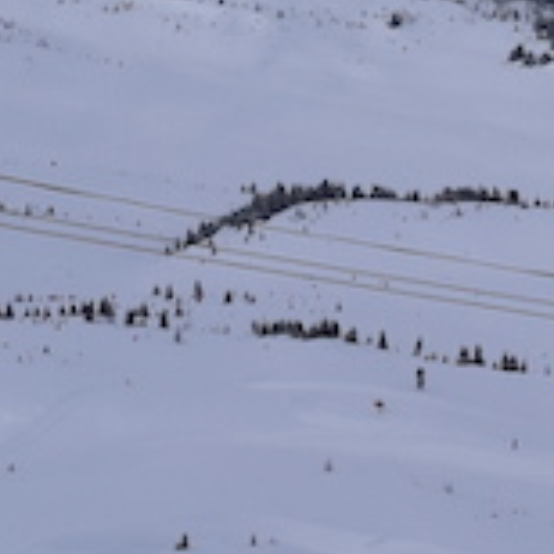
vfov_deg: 9.1
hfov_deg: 8.7
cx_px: 1040
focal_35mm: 191
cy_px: 5
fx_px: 3458
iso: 200
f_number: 11
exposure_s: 1/500
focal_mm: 18
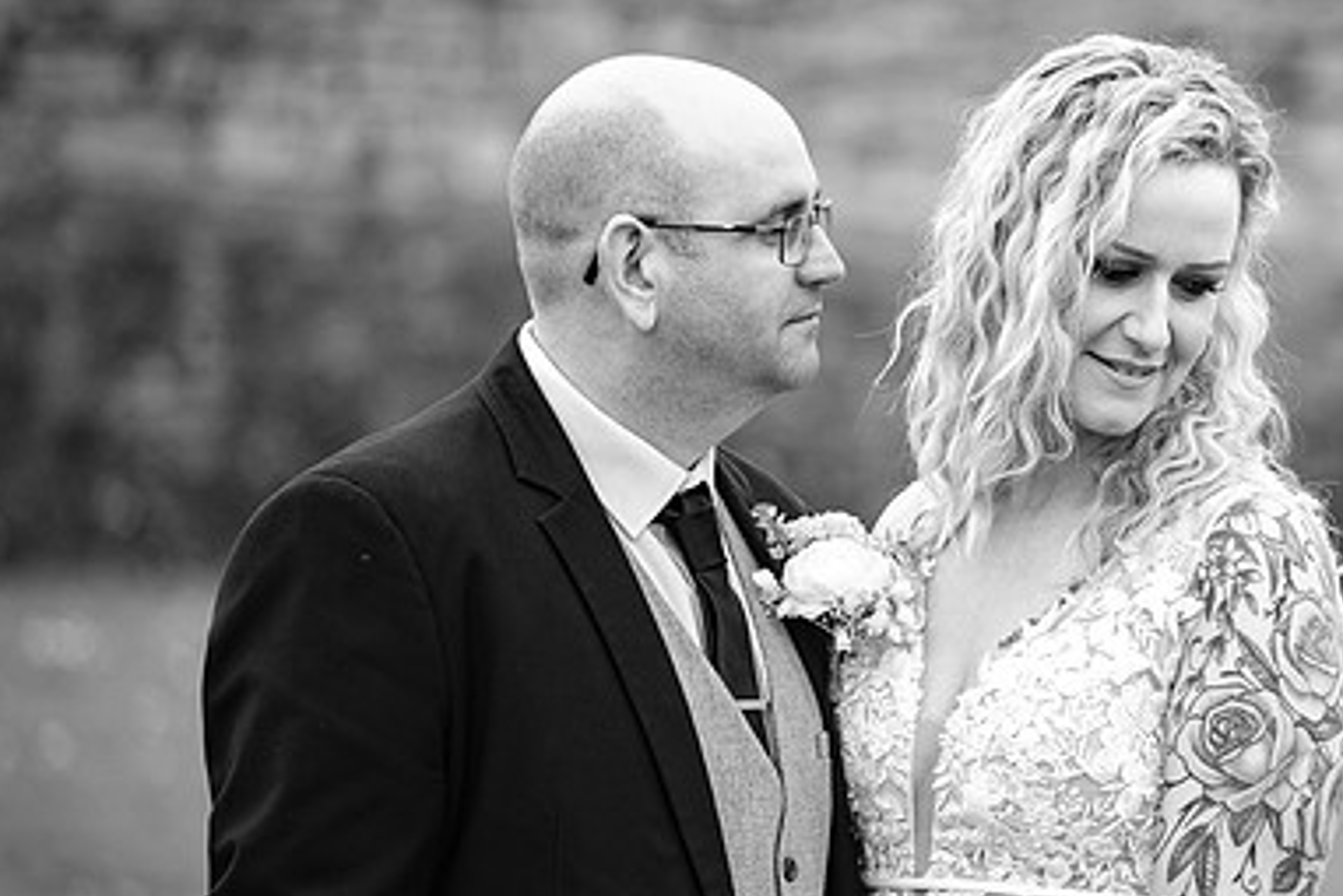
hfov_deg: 5.7
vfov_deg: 3.8
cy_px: 435
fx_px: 13472
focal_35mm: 361
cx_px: 1097
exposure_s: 1/1000
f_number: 2.8
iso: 200
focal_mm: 140
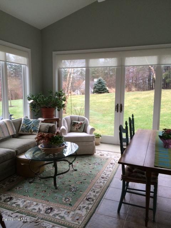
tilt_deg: -7.5
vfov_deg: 61.7
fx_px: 191
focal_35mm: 29
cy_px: 114
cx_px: 86
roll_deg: +0.1
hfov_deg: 48.2
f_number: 2.2
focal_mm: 4.15
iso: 50
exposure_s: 1/30
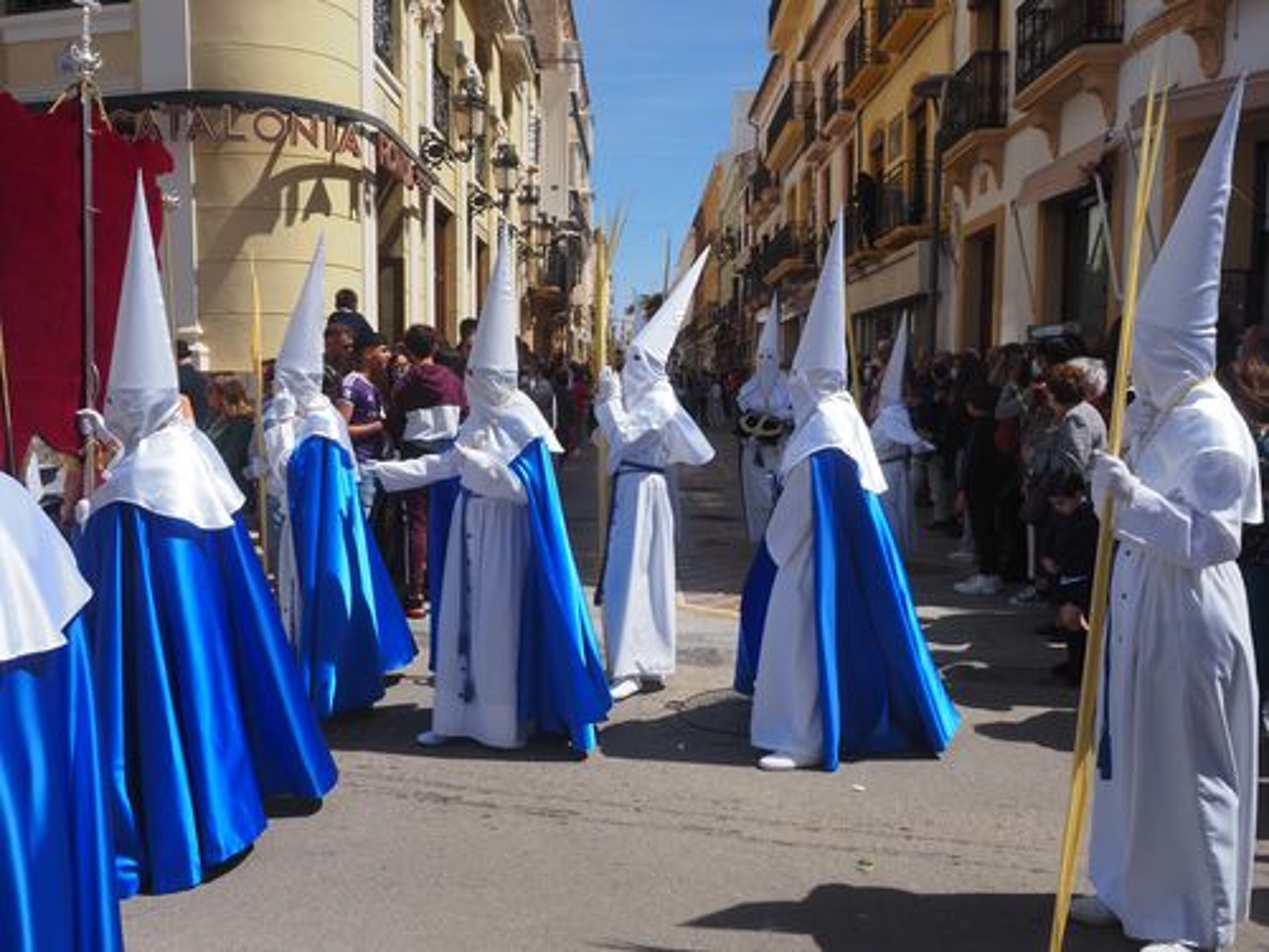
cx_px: 634
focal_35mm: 30
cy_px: 476
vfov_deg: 46.8
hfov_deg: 60.0
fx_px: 1100
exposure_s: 1/500
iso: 200
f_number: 8
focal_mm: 15
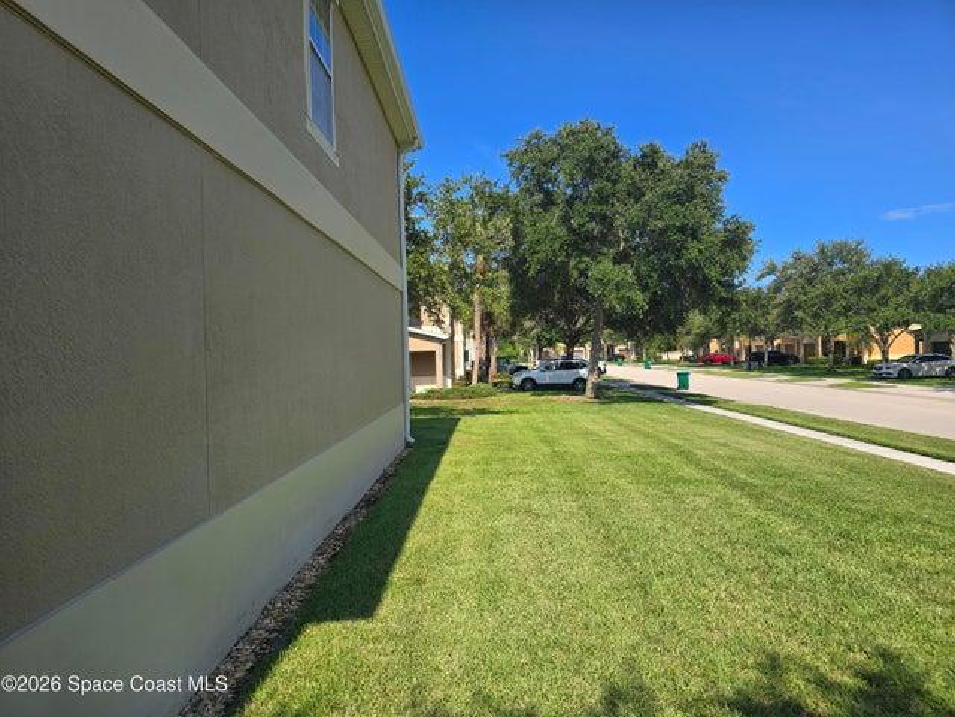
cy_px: 358
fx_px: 635
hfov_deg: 73.9
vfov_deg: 58.9
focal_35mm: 23
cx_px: 478
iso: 12
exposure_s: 1/626
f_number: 1.7
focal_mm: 6.3
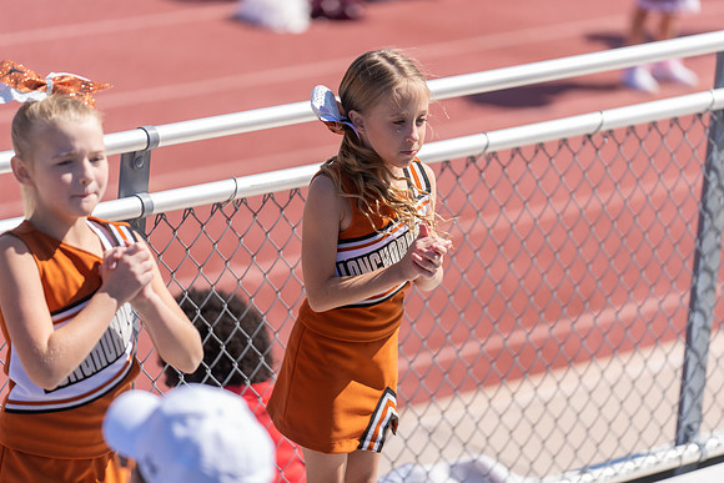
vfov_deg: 7.5
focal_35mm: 184
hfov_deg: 11.2
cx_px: 362
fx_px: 3701
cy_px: 242
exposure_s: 1/1250
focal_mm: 184
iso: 100
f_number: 2.8
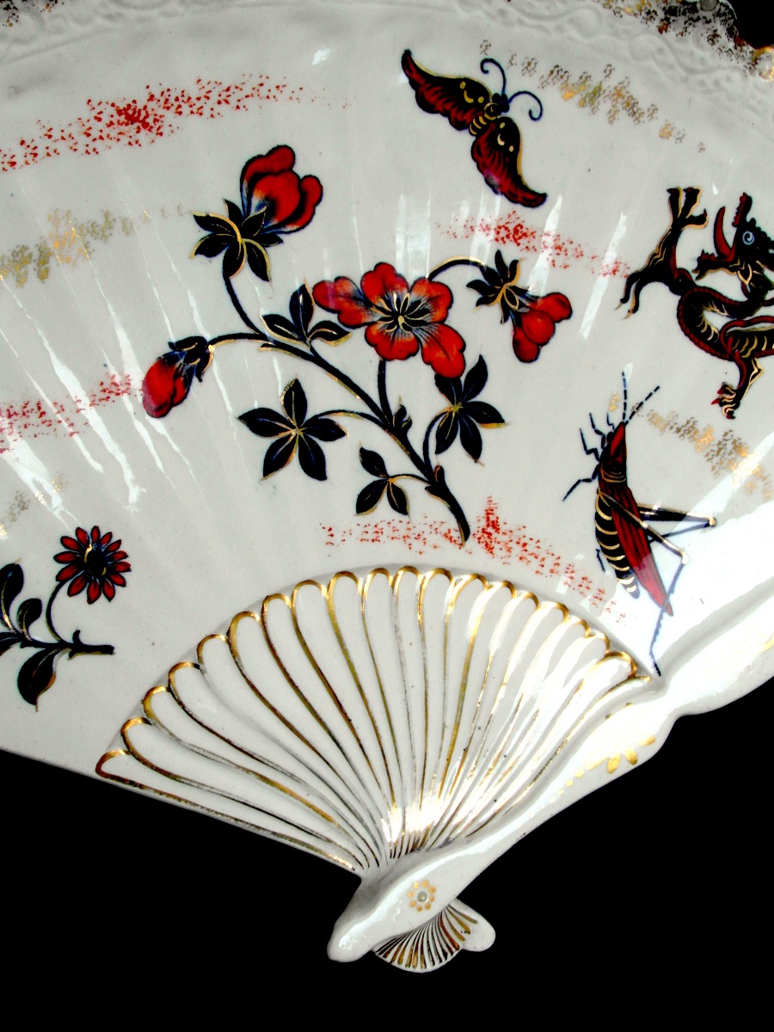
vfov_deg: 45.8
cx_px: 387
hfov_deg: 35.1
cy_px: 516
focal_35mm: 41
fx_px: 1222
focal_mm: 6.8
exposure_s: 1/60
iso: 80
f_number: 5.8
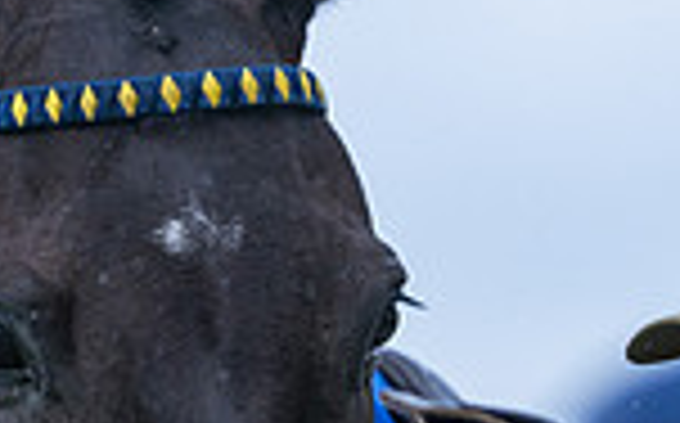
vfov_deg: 1.3
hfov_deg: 2.1
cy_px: 548
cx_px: 1028
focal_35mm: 989
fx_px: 18308
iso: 400
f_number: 4
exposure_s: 1/2000
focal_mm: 190
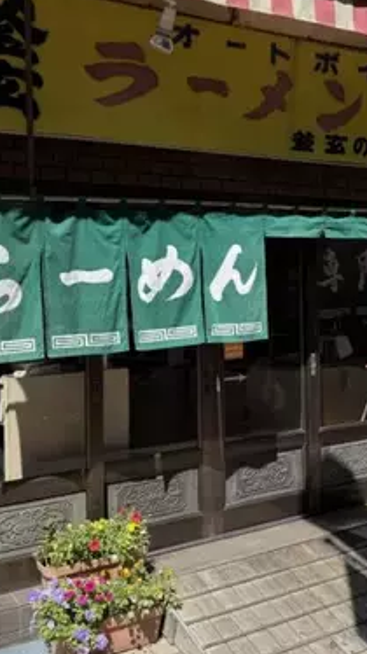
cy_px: 268
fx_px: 728
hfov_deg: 27.6
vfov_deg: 48.1
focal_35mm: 42
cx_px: 302
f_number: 1.78
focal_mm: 6.76
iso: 80
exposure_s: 1/3096
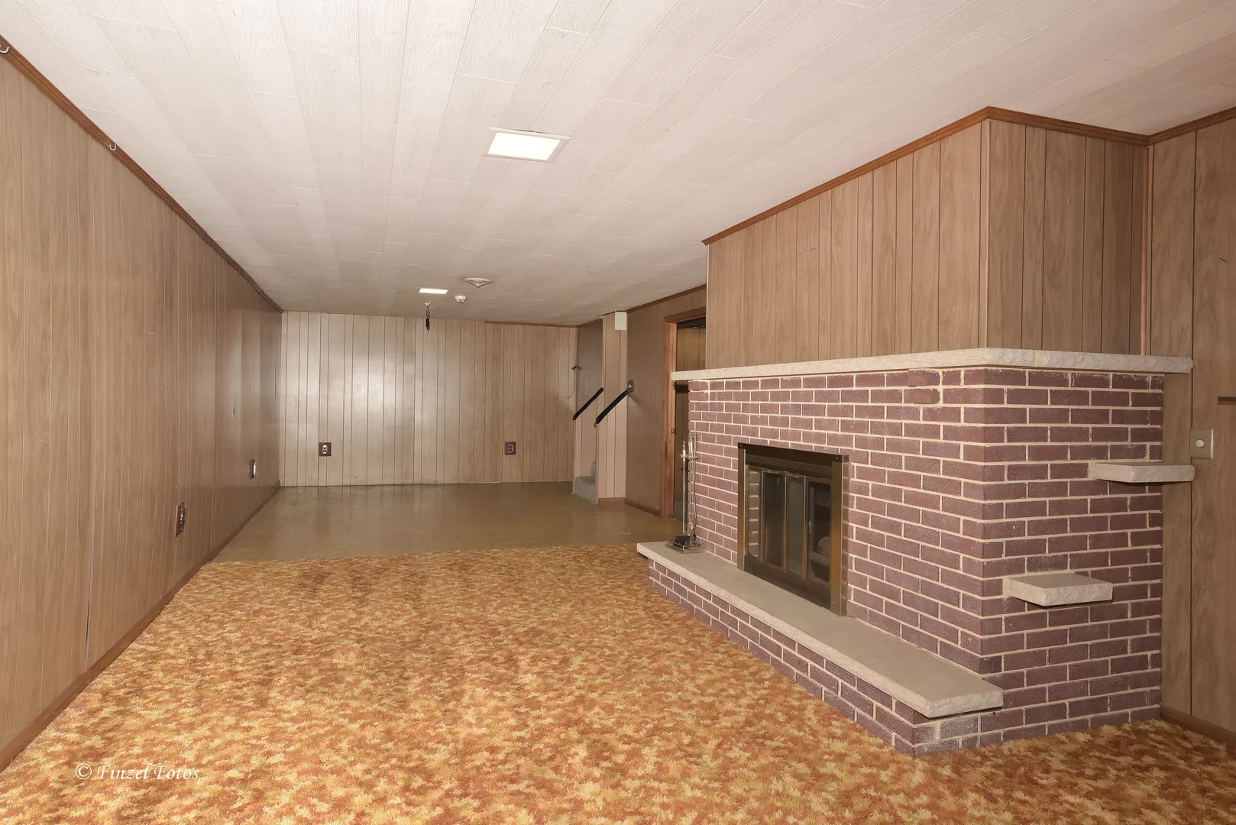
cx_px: 618
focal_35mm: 21
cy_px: 412
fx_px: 721
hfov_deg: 81.2
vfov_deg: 59.5
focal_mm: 21
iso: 640
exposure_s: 1/40
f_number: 8
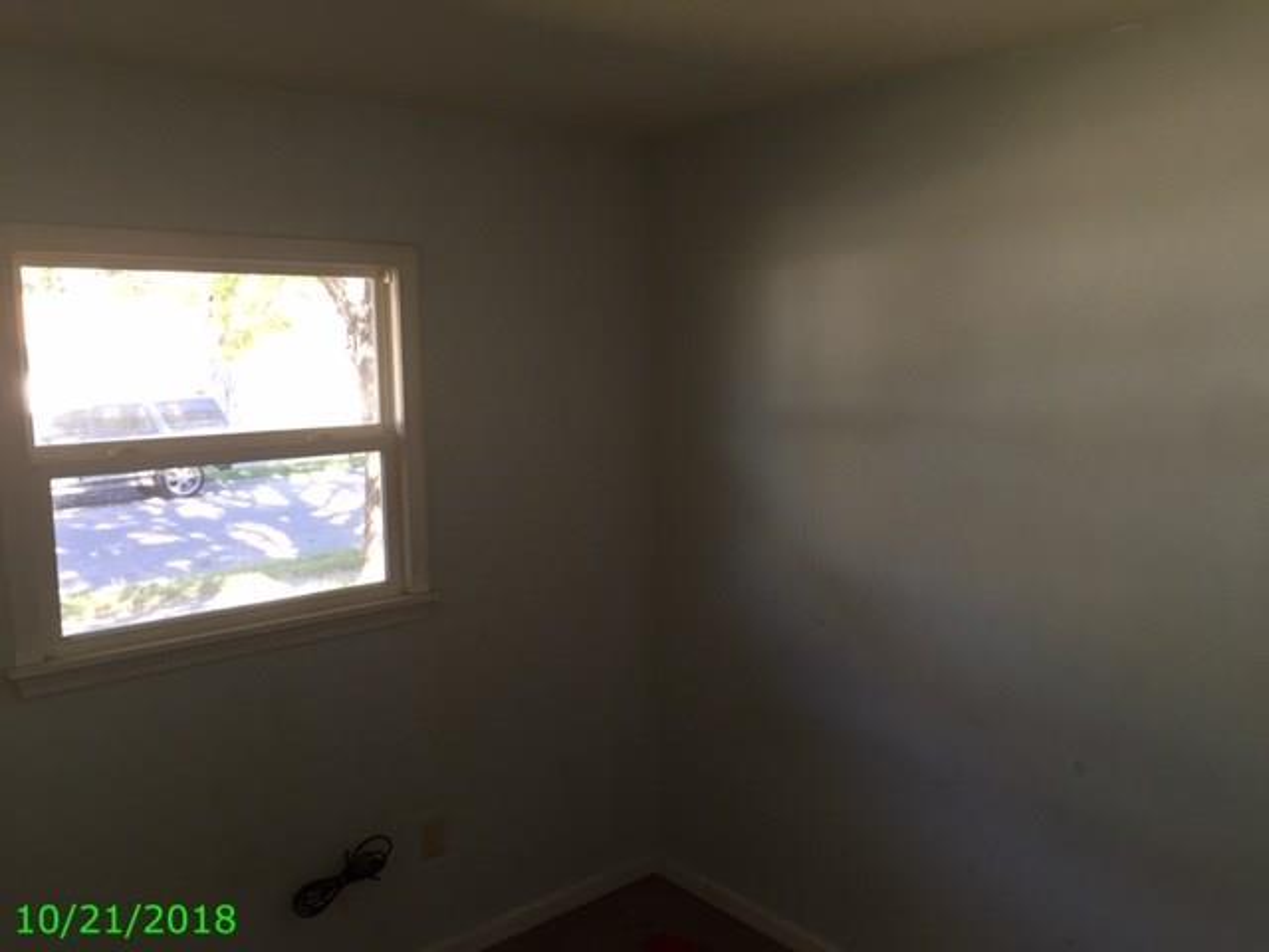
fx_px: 1063
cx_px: 634
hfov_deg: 61.7
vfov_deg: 48.2
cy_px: 476
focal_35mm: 29
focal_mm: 4.15
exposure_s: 1/40
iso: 40
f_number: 2.2
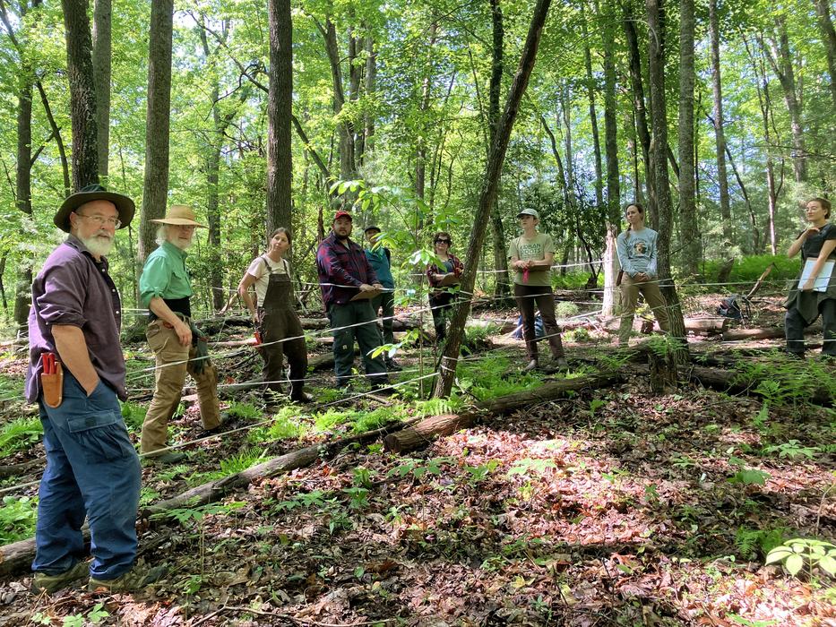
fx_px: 676
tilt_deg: +4.6
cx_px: 418
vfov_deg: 49.8
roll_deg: -0.1
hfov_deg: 63.4
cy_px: 314
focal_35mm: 28
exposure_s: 1/121
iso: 50
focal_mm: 3.99
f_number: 1.8
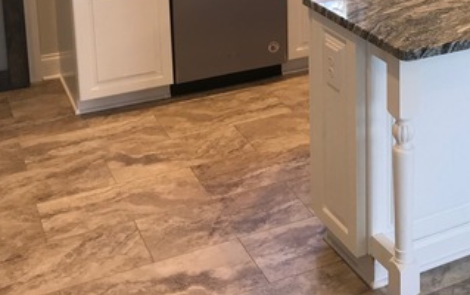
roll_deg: -0.2
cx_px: 403
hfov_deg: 31.7
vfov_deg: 19.6
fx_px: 795
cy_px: -72
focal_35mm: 62
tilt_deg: -7.8
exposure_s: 1/40
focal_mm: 3.99
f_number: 1.8
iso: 25
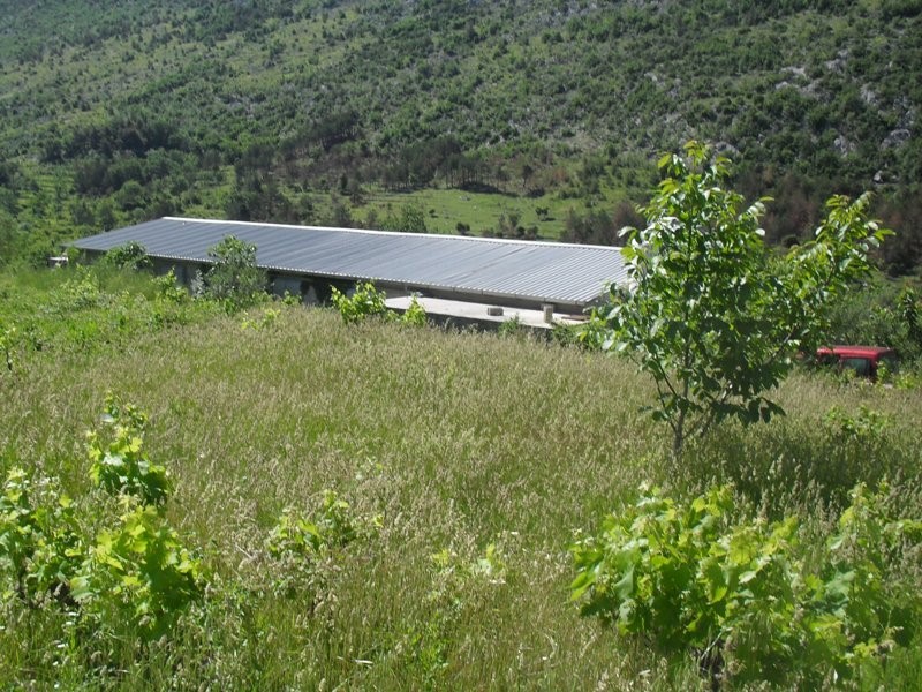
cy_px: 346
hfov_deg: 49.0
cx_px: 461
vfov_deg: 37.7
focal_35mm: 38
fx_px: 1012
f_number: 8.3
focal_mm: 6.3
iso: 80
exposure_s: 1/180
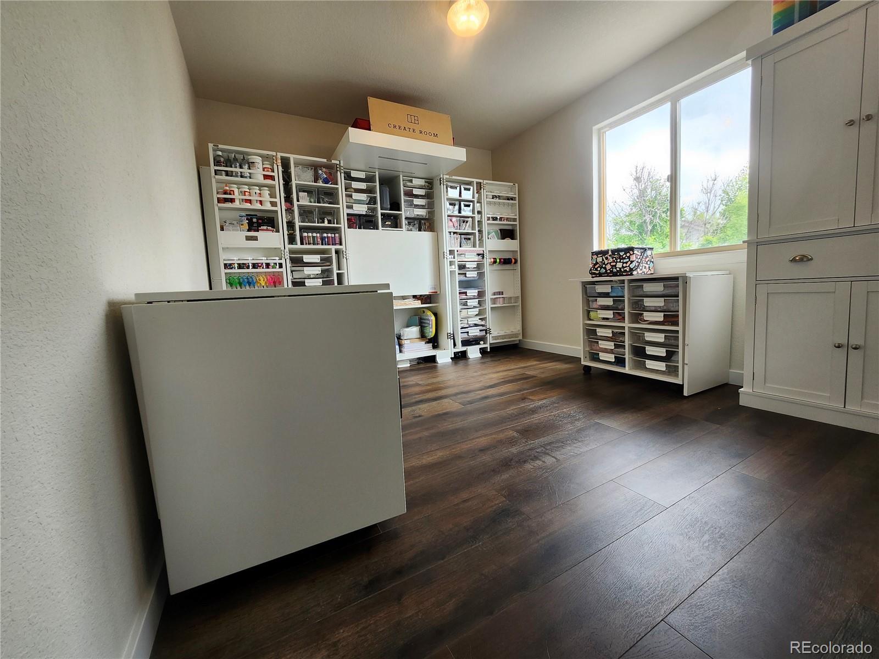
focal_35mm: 13
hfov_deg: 106.2
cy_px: 330
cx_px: 440
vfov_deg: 89.9
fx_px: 330
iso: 50
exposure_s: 1/60
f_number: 2.2
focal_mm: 1.74
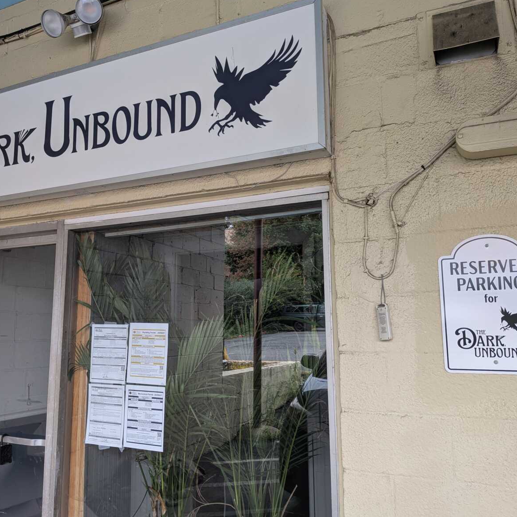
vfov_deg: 55.6
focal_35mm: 29
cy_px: 260
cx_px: 231
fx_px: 490
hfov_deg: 55.5
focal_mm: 4.53
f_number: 1.7
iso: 34
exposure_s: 1/40
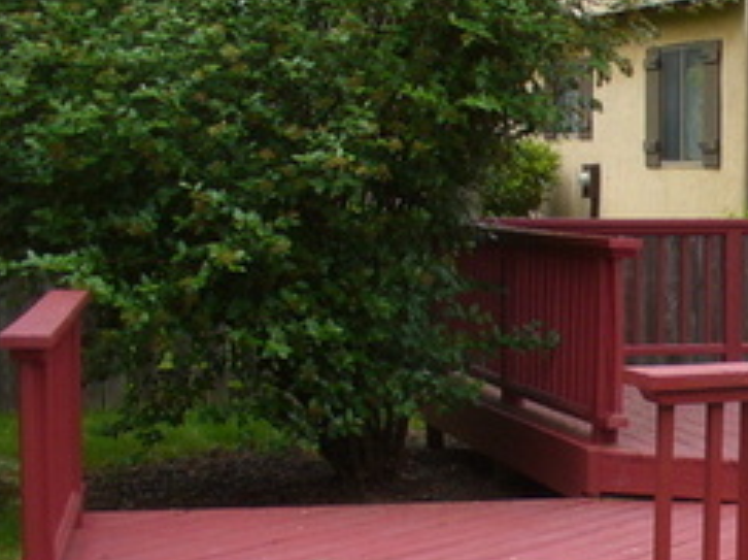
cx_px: 975
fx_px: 2202
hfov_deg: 18.0
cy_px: 390
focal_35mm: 102
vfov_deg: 14.4
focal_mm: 6.1
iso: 80
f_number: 2.8
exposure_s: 1/250
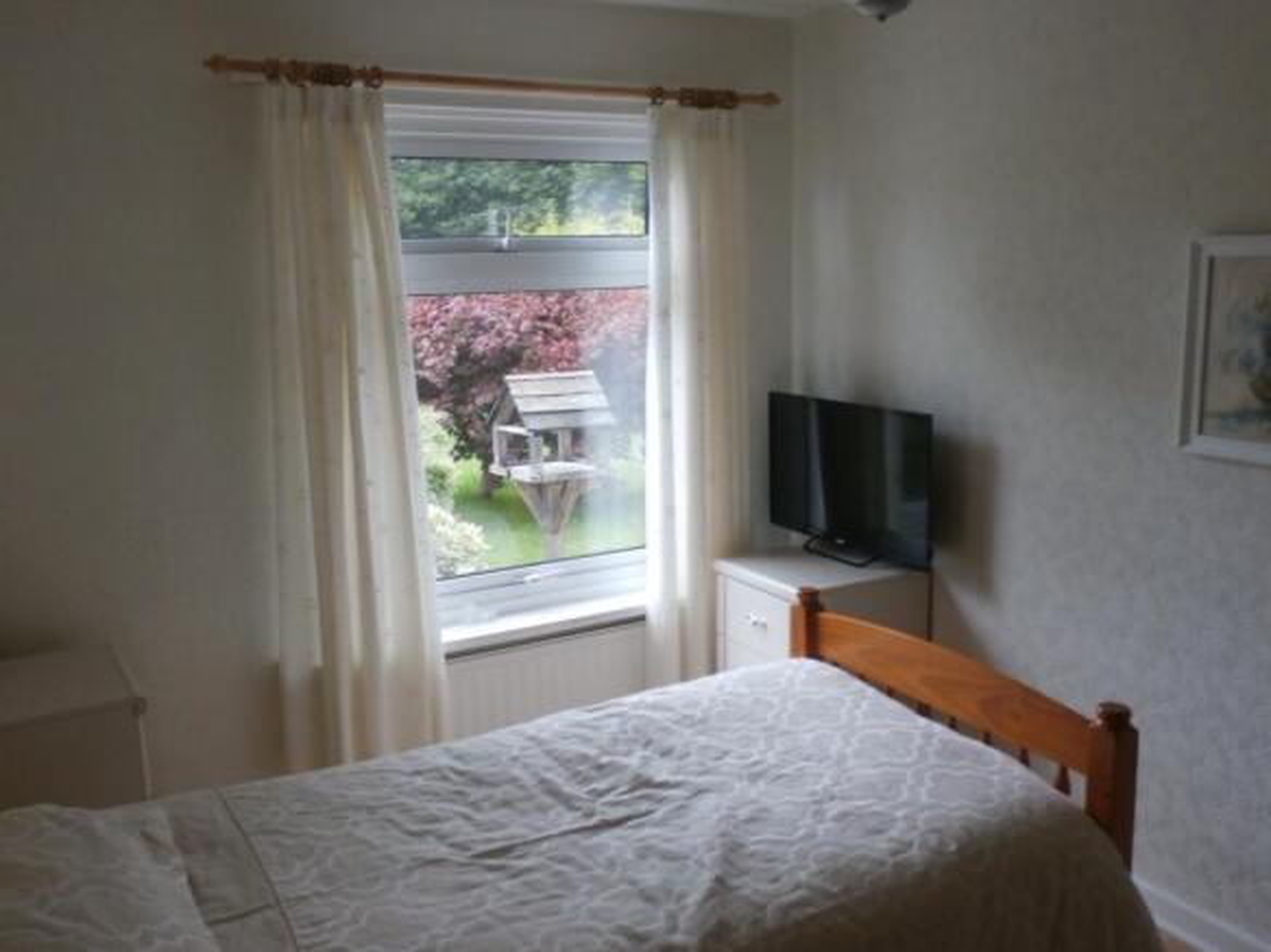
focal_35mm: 28
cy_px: 476
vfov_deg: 49.7
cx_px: 636
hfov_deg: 63.5
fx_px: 1028
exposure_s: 1/40
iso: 200
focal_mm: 4.98
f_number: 3.2
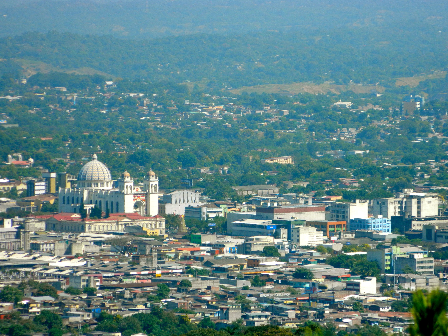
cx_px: 224
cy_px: 168
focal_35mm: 395
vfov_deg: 3.8
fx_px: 5112
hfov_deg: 5.0
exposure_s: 1/320
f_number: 5.7
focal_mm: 71.2
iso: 80
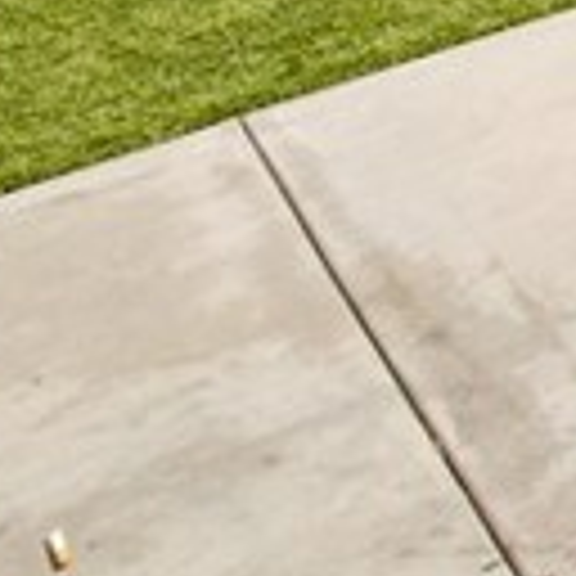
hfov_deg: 12.1
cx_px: 1588
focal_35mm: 95
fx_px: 1788
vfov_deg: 13.3
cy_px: -830
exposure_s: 1/500
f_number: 8
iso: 100
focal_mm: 14
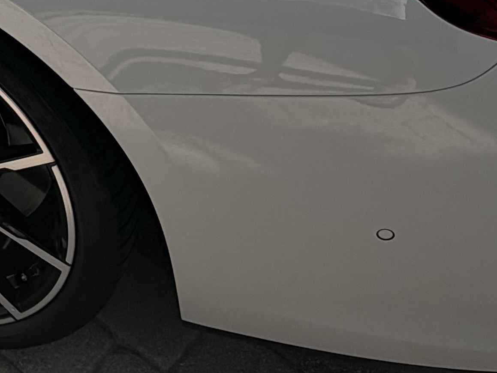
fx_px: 991
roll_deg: -4.1
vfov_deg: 19.2
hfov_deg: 25.5
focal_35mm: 69
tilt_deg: -30.6
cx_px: -86
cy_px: -150
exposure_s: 1/876
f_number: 2.2
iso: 20
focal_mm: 2.22
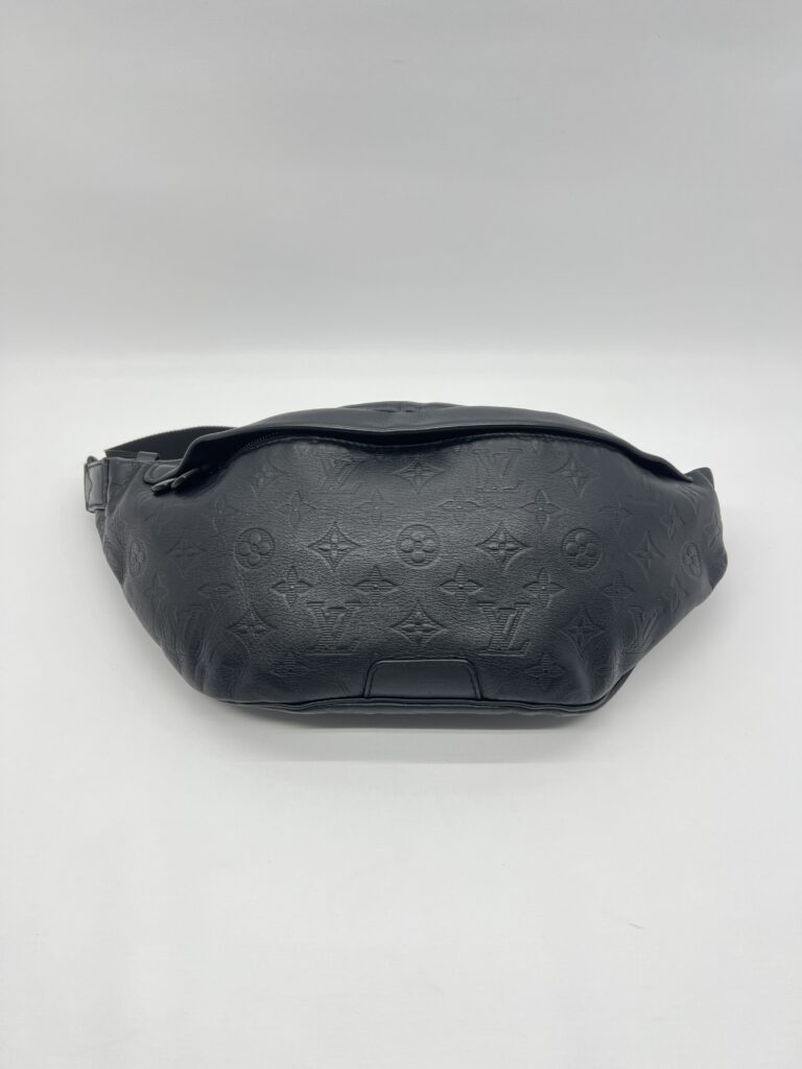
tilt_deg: -41.3
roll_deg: -1.5
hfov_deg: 53.1
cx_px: 401
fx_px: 803
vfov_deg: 67.3
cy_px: 534
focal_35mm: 26
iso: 32
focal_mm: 5.7
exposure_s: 1/114
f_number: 1.5
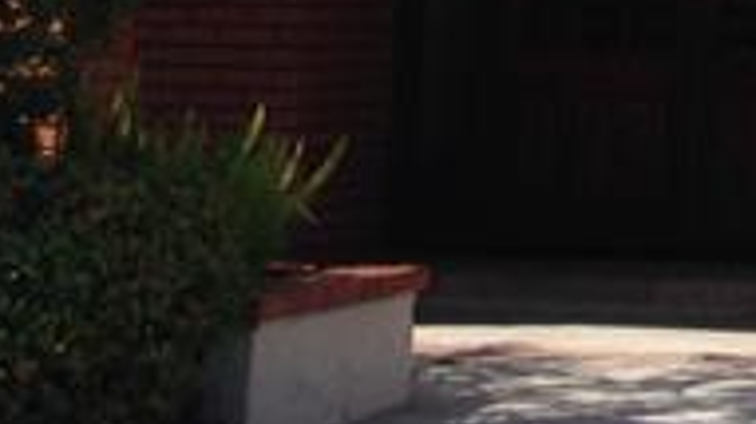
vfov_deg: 6.1
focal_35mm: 193
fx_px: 3865
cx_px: 1468
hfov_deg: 10.4
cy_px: -499
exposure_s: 1/2008
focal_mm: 4.12
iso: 50
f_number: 2.4
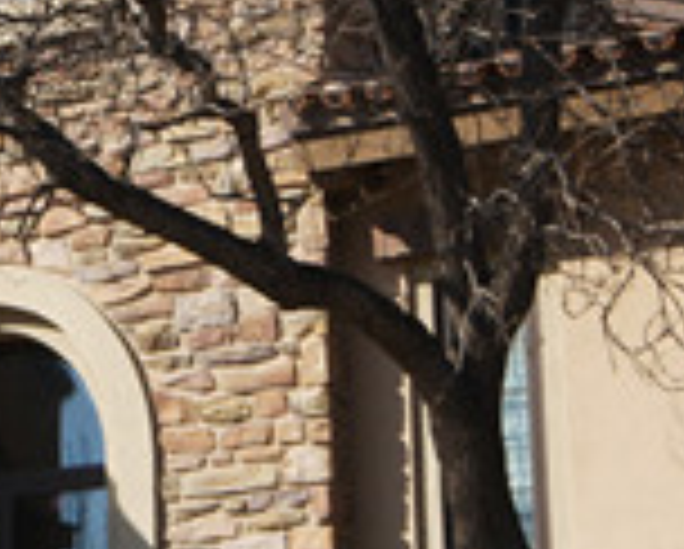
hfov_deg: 12.8
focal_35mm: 148
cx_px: -72
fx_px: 3000
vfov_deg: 10.5
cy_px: 234
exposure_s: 1/200
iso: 200
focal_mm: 20
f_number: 11
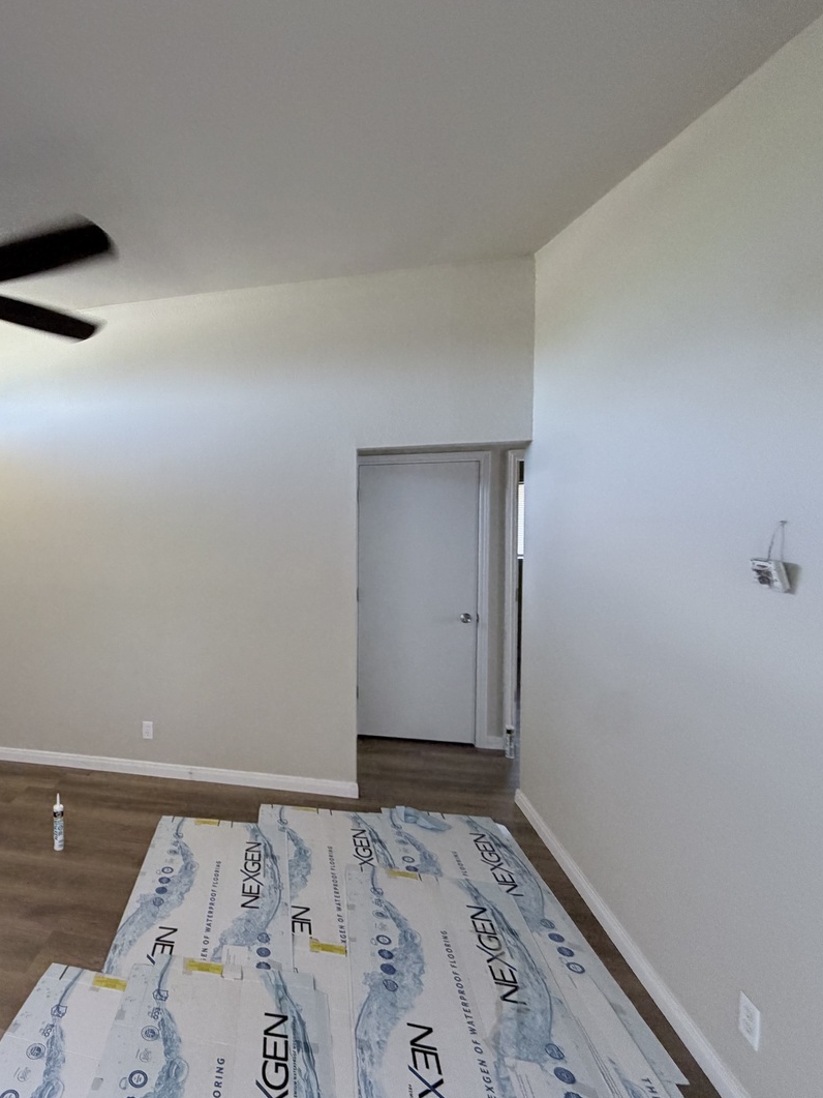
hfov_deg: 62.6
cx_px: 159
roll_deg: +0.8
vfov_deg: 84.7
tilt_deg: -2.0
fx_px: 602
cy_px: 553
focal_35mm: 19
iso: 320
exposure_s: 1/103
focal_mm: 2.22
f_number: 2.2
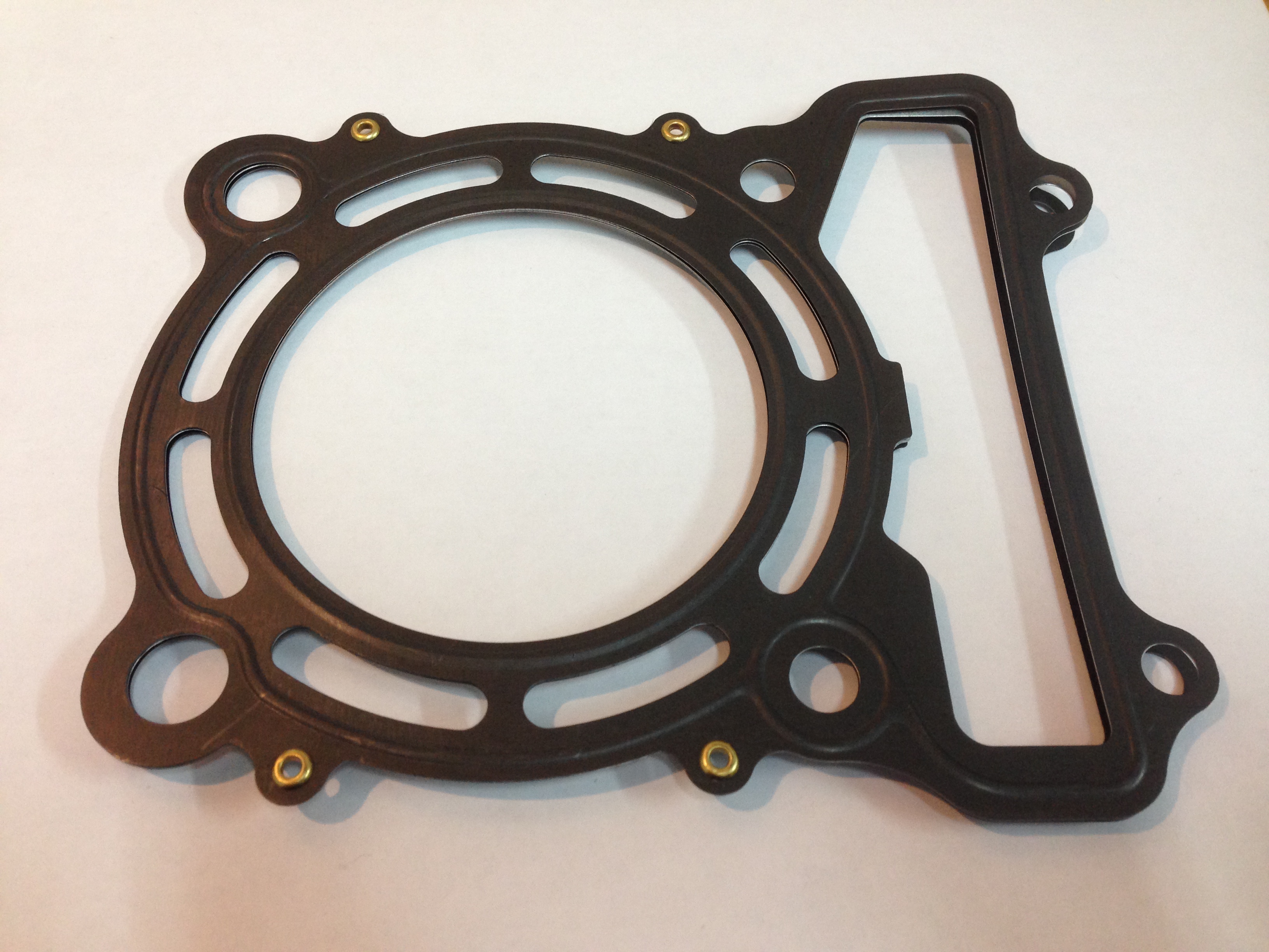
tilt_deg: -61.2
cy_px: 476
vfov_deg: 42.9
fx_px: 1210
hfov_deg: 55.4
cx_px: 634
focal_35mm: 33
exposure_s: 1/20
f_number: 2.4
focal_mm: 4.12
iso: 125
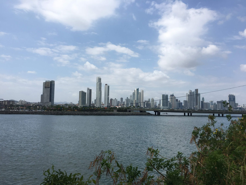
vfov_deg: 48.2
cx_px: 123
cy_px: 92
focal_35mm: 29
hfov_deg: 61.6
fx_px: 206
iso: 25
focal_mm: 4.15
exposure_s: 1/2079
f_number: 2.2
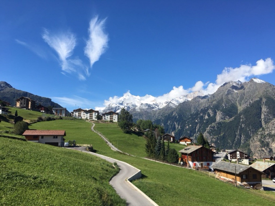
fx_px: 230
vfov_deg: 48.2
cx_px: 138
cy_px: 103
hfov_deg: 61.7
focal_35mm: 29
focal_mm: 4.15
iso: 25
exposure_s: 1/1479
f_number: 2.2
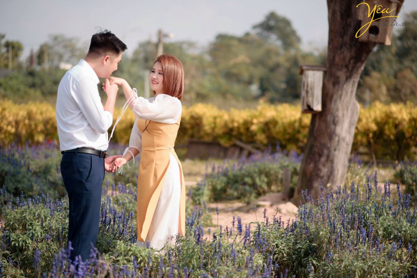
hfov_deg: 23.6
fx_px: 996
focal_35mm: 86
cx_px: 207
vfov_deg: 15.9
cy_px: 139
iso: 100
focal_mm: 85
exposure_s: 1/2000
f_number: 2.2
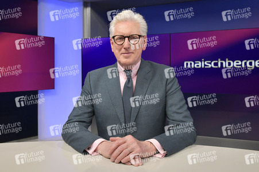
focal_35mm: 29
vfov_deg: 44.9
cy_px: 86
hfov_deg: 63.7
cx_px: 130
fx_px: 208
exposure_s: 1/250
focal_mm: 29
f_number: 6.3
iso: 2500
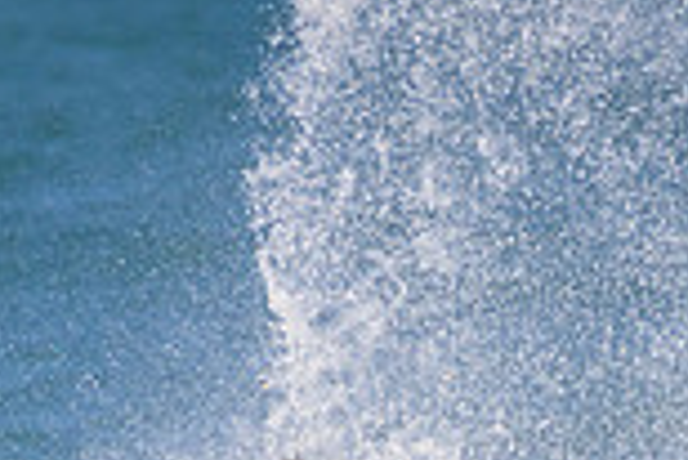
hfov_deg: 0.7
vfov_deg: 0.5
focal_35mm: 3004
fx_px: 57463
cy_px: 824
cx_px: 420
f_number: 11
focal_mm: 800
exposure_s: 1/2000
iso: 1000
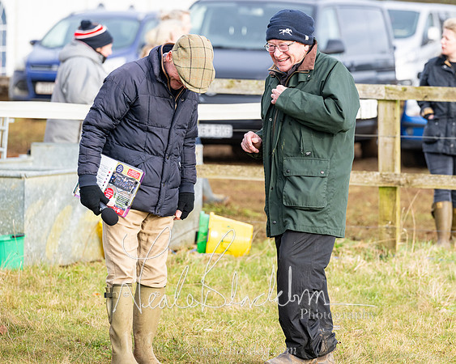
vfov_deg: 6.3
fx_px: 3336
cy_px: 164
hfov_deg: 7.8
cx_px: 300
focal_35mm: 247
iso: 500
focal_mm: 200
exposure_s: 1/800
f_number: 5
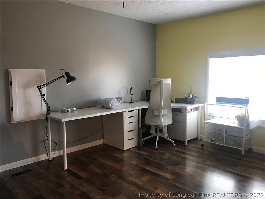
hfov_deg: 63.4
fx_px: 214
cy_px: 100
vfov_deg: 49.7
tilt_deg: -6.3
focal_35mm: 28
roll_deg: +2.0
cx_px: 132
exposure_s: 1/15
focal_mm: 3.99
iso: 50
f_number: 1.8
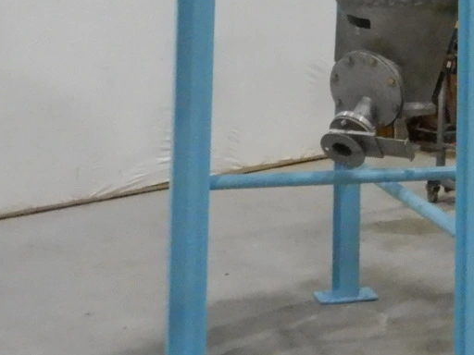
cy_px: -60
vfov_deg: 18.7
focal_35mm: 75
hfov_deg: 25.5
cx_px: 393
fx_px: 1027
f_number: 2.8
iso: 1600
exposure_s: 1/200
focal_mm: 4.3
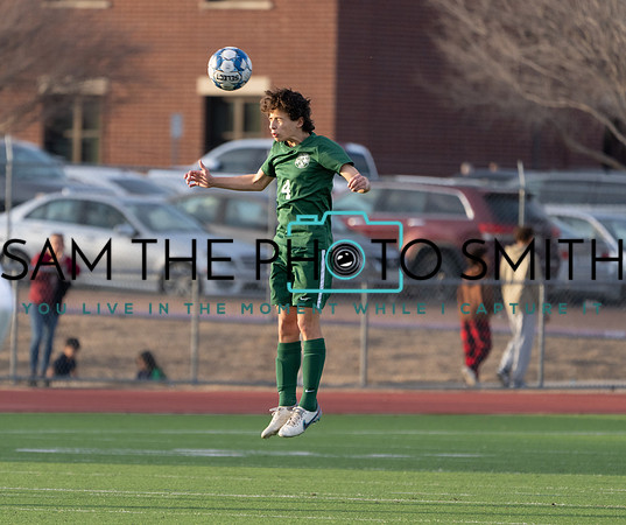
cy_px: 339
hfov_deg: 3.2
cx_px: 236
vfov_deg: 2.7
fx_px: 11293
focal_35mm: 598
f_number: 5.6
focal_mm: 400
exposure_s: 1/1250
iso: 800
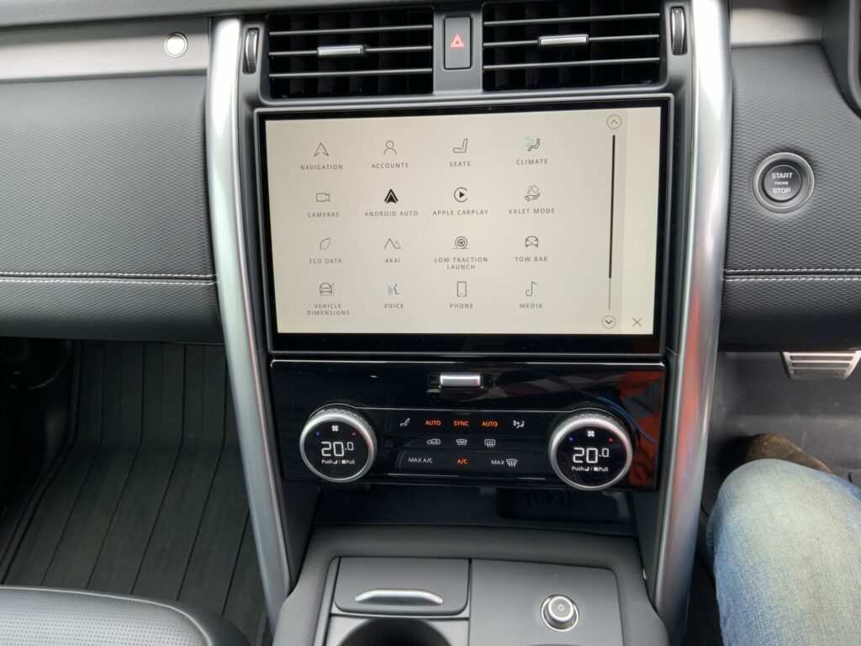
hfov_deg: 61.7
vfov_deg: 48.2
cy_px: 323
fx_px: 721
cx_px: 430
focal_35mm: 29
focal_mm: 3
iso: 25
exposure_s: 1/98
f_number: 1.8
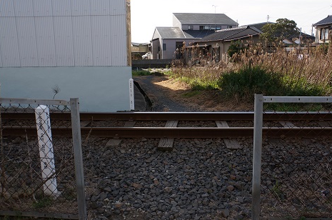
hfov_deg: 57.6
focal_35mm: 33
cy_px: 107
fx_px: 302
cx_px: 169
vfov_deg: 40.0
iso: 100
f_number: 8
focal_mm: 21.2
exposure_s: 1/160
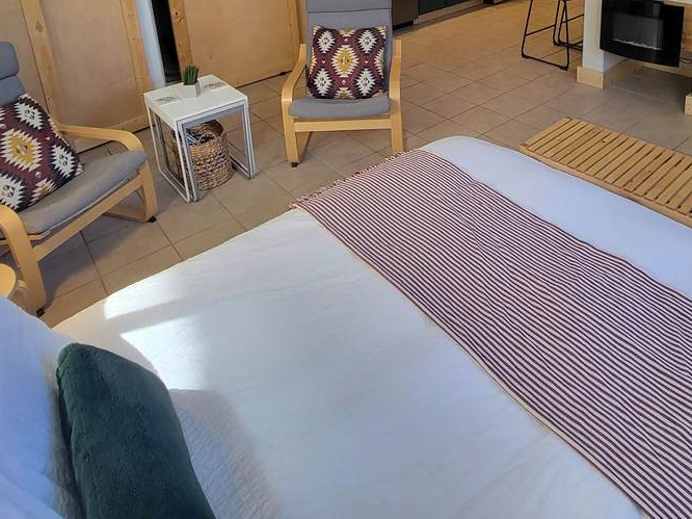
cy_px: 22
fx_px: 500
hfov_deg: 69.0
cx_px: 402
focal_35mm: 25
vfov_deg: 47.3
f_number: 2.2
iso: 125
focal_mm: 2.2
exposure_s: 1/60
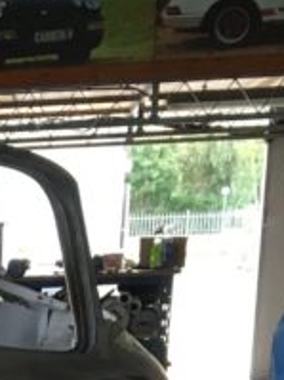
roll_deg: +1.6
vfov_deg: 11.8
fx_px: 1632
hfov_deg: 9.2
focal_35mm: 149
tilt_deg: -17.4
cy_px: 766
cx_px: -332
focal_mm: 4.15
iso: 50
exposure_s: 1/33
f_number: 2.2
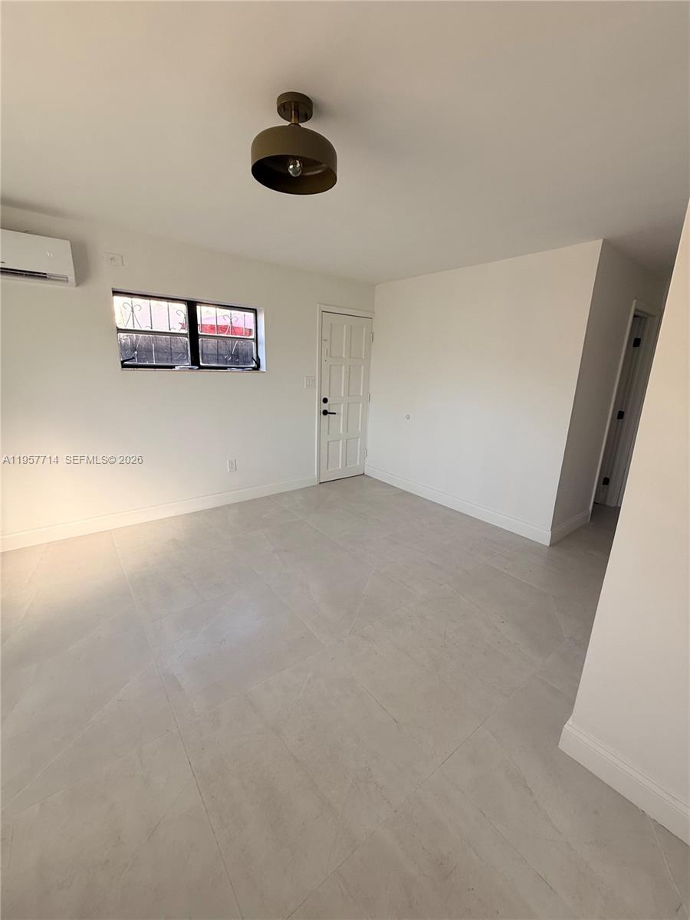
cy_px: 460
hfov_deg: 85.7
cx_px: 345
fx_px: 372
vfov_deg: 102.1
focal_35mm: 14
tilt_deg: -14.0
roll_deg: -2.5
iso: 64
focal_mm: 2.22
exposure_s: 1/111
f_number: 2.2
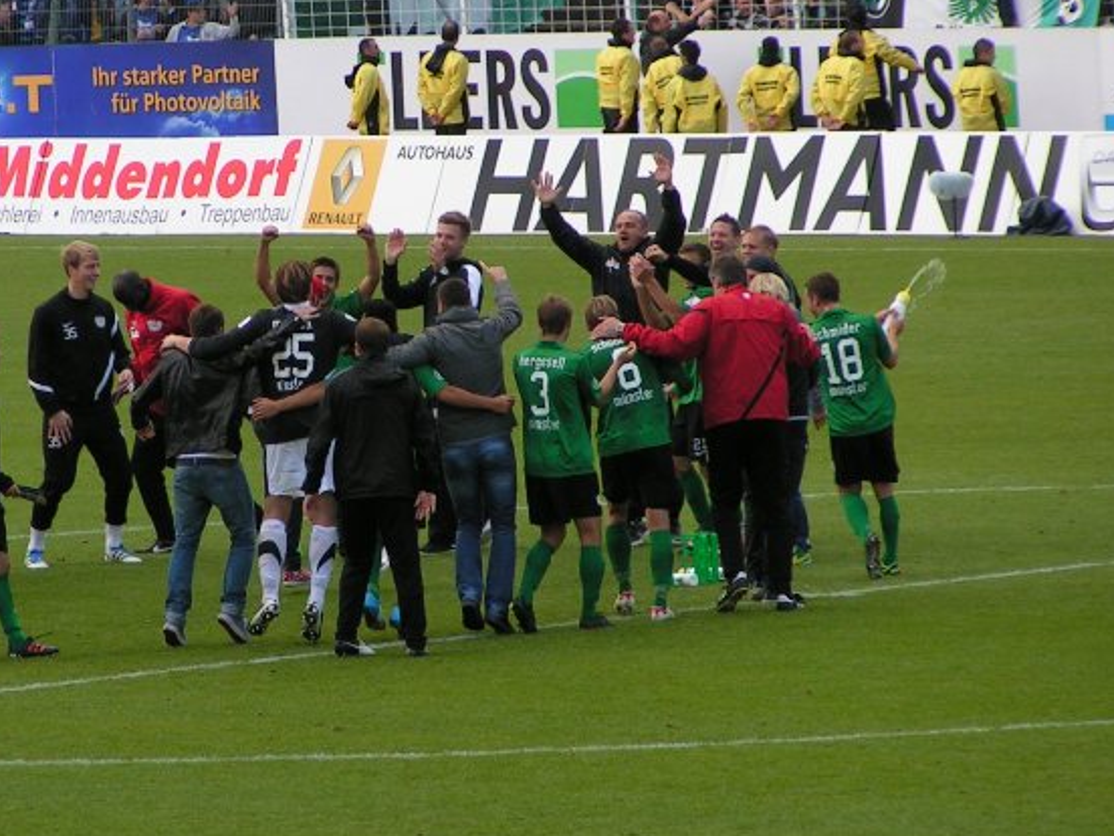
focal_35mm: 393
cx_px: 317
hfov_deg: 5.0
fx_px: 12647
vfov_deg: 3.8
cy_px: 333
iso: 50
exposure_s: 1/320
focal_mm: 41.4
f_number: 3.5
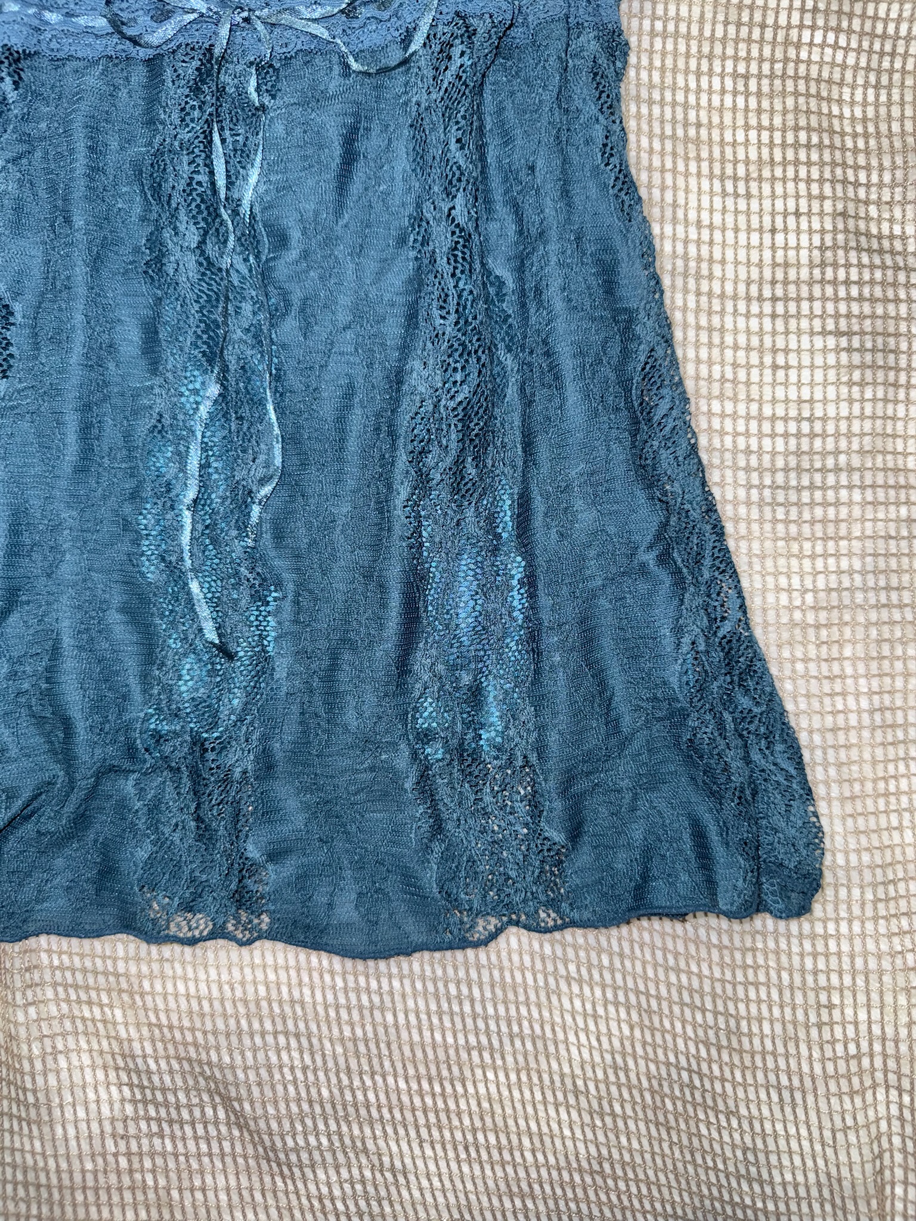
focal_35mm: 24
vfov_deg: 71.6
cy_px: 610
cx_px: 458
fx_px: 847
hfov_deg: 56.8
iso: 80
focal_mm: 6.76
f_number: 1.78
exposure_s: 1/45
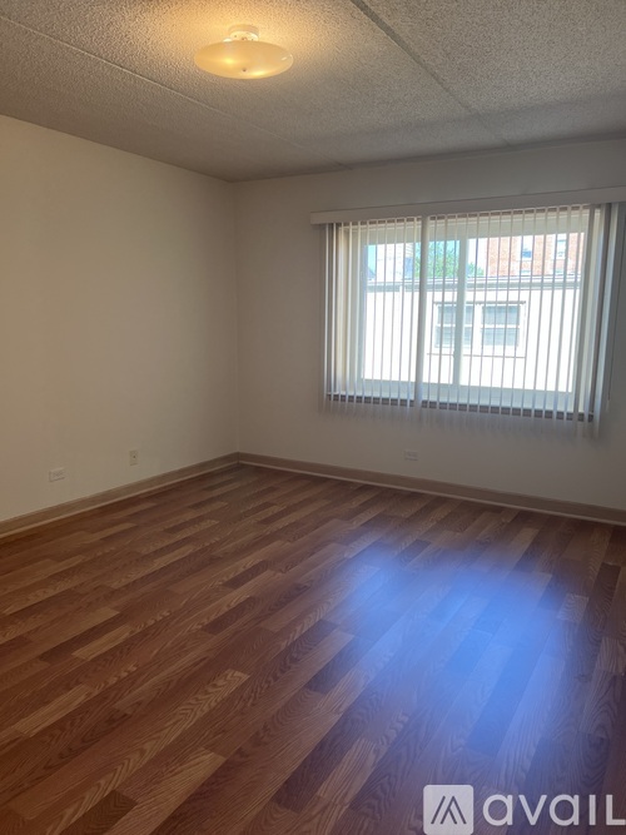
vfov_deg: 67.3
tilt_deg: -8.1
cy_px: 418
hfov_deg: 53.0
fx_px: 627
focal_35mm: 26
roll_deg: -0.6
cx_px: 313
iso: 64
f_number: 1.5
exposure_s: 1/158
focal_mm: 5.7
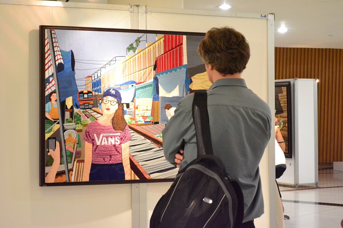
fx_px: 786
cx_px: 172
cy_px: 114
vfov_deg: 16.5
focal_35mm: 82
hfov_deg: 24.6
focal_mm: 55
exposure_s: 1/80
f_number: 5.6
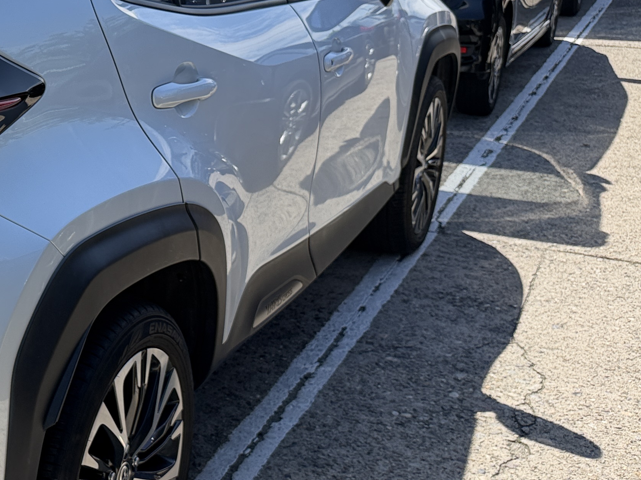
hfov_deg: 28.9
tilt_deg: -17.0
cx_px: -124
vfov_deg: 25.2
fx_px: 1074
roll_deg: +1.8
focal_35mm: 58
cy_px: 195
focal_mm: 6.76
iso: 100
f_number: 1.78
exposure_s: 1/3279
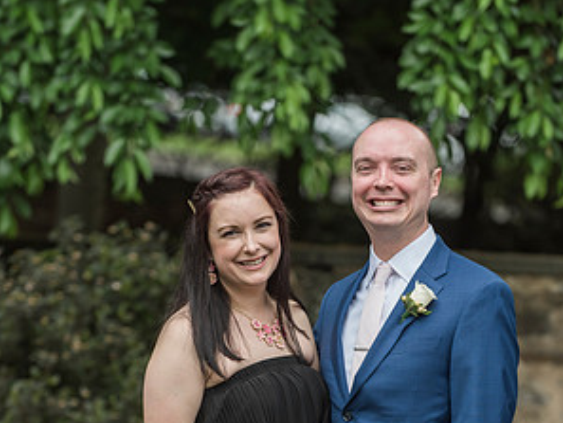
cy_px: 393
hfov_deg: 8.5
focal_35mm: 233
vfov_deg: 6.4
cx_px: 282
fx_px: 3791
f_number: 4
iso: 500
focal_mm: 160
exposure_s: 1/640
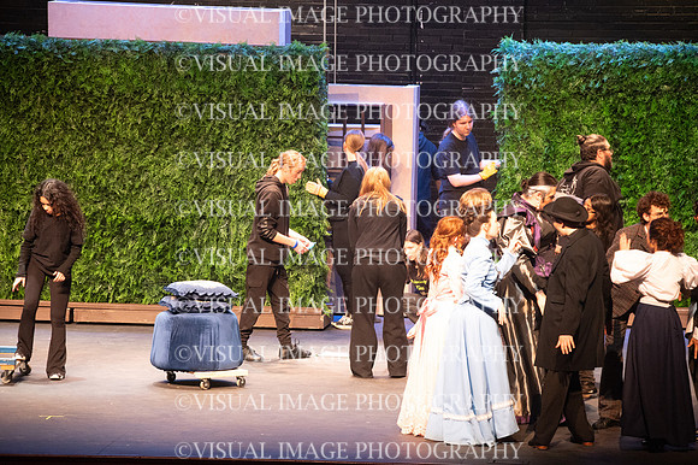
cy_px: 232
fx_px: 5232
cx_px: 349
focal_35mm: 270
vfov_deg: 5.1
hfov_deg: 7.6
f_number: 6.3
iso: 8000
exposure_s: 1/160
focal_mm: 270
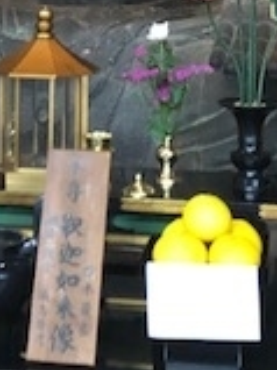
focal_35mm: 113
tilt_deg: +9.4
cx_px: 84
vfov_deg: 15.4
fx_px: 1207
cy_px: -256
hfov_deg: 13.1
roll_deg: +1.2
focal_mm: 3.99
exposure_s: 1/4
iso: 100
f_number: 1.8
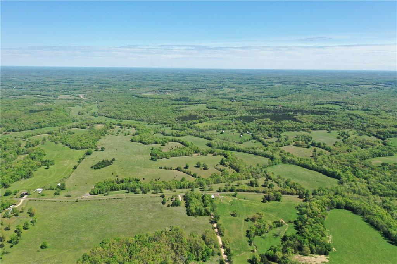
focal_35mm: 28
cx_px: 198
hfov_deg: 65.5
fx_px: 309
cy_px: 132
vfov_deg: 46.4
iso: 100
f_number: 4
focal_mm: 10.26
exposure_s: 1/800
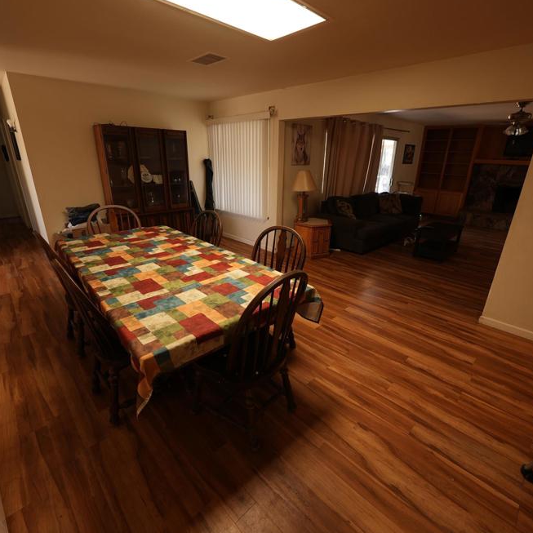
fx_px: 279
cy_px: 270
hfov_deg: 87.4
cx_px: 271
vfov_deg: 87.4
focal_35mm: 16
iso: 100
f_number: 10
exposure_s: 1/1.6
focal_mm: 12
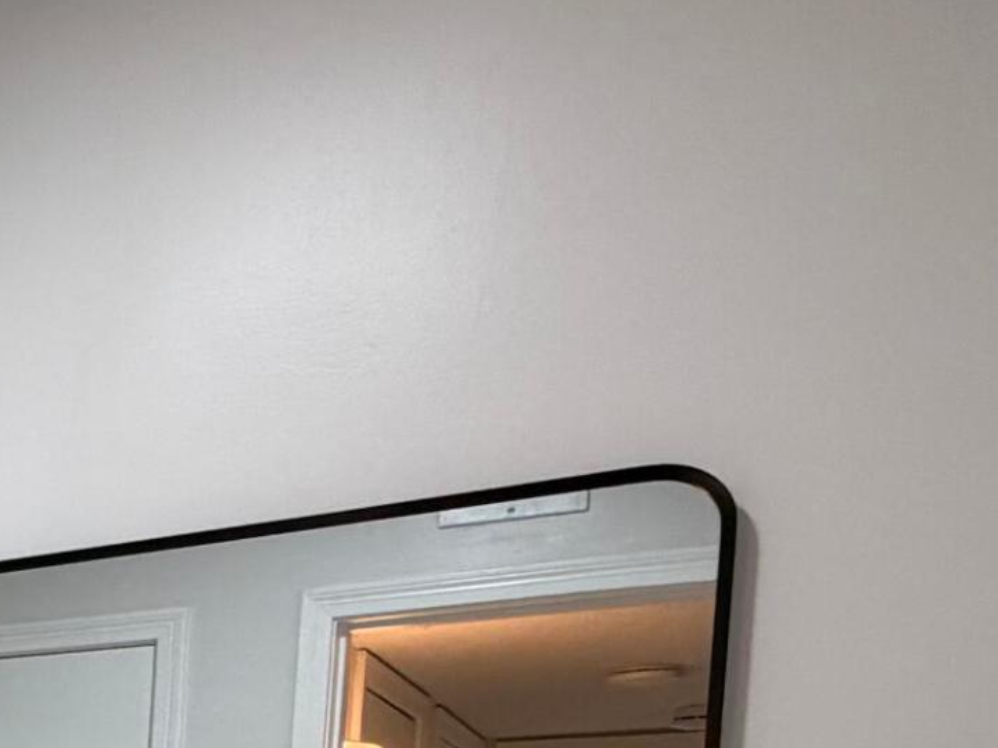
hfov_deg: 25.6
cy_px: 1071
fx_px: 1615
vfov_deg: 22.3
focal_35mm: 56
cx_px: -507
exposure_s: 1/120
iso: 200
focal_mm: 2.22
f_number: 2.2
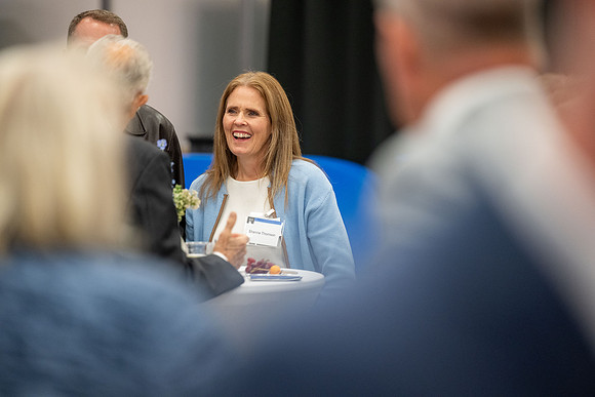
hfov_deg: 10.3
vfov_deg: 6.9
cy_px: 198
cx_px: 298
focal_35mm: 200
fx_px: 3306
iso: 2000
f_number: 2.8
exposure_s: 1/200
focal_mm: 200
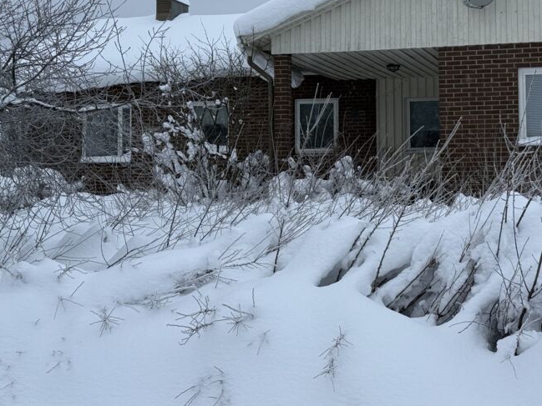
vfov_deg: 20.6
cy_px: 116
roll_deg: +0.5
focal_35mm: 71
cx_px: 372
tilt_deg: +3.9
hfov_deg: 27.2
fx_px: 1112
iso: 50
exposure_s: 1/182
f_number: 1.78
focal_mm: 6.76
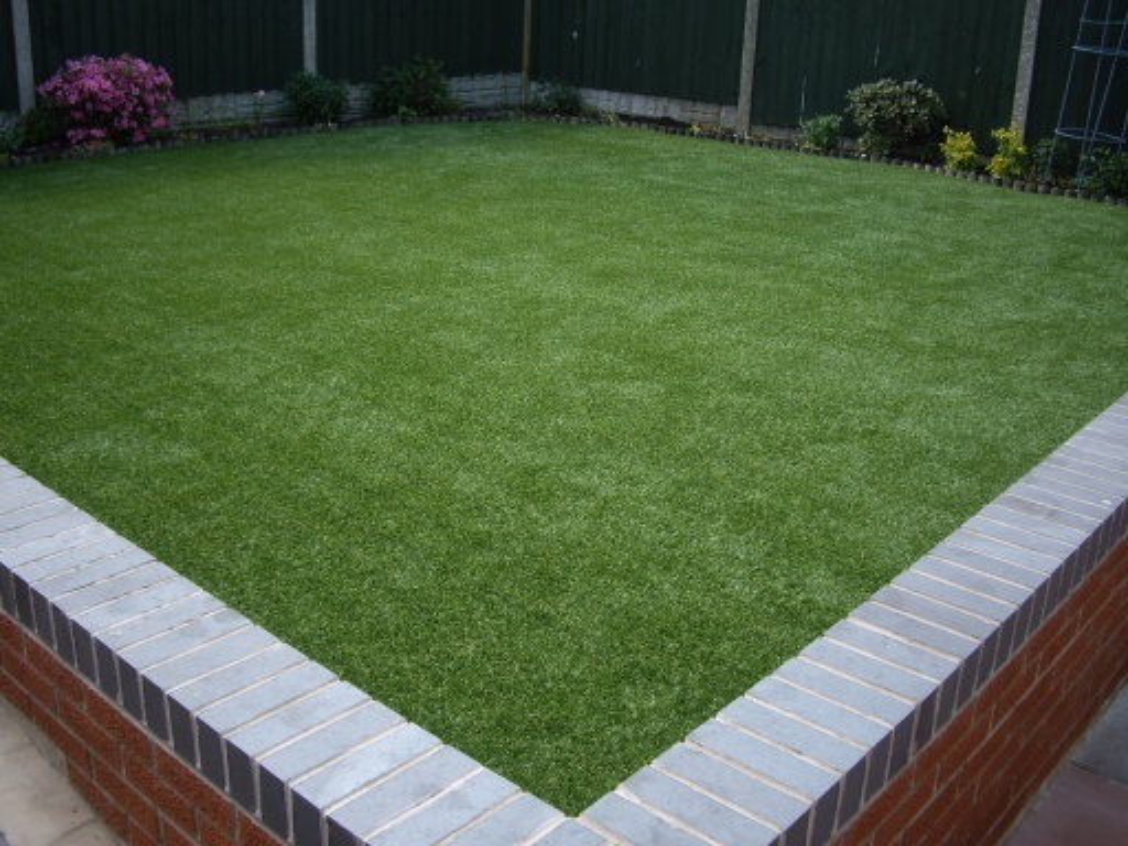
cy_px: 423
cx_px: 564
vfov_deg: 37.7
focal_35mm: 38
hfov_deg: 49.0
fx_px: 1238
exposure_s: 1/160
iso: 64
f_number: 2.8
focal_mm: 7.9
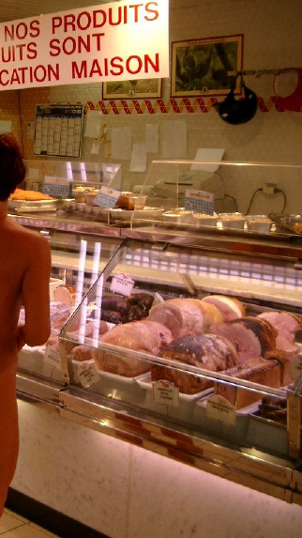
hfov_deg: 21.2
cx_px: -22
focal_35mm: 54
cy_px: 269
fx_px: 769
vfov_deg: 38.5
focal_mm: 7.6
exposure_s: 1/125
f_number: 2.6
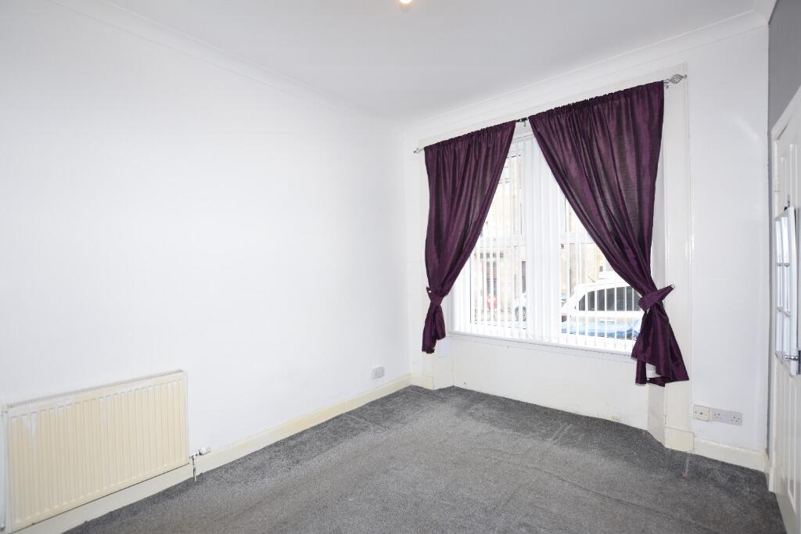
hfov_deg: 100.4
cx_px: 400
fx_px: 334
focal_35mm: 15
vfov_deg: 77.3
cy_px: 267
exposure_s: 1/80
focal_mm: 10
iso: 400
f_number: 4.5
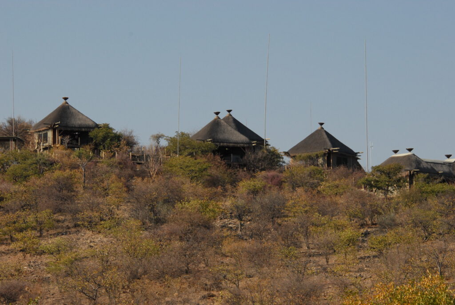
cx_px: 228
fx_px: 2201
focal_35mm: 174
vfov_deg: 7.9
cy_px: 152
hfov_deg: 11.8
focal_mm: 116
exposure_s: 1/500
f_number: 11
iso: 400
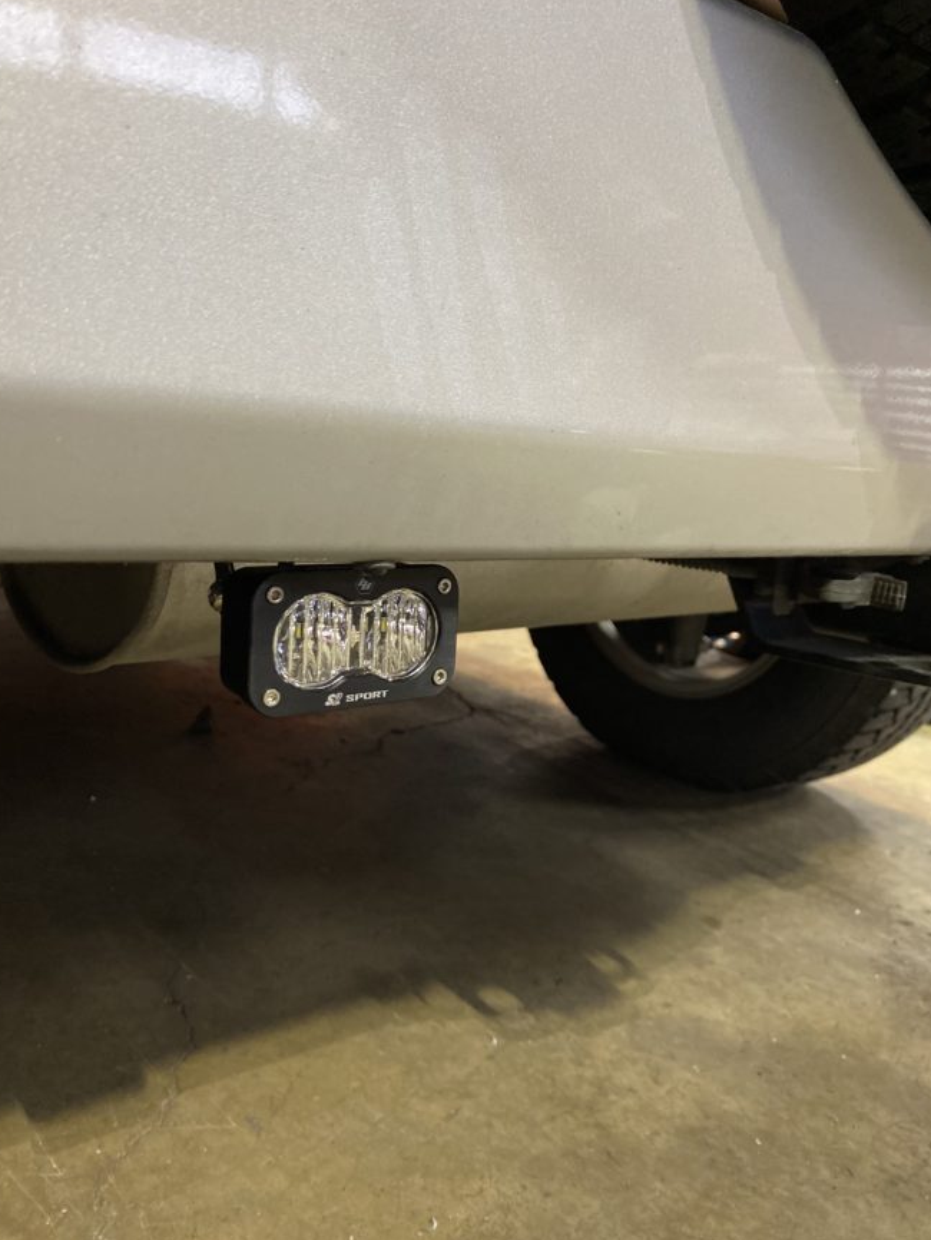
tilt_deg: -7.8
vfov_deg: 63.4
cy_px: 586
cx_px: 480
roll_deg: -3.9
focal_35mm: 28
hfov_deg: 49.8
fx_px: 1004
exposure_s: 1/60
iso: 320
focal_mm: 4.25
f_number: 1.8
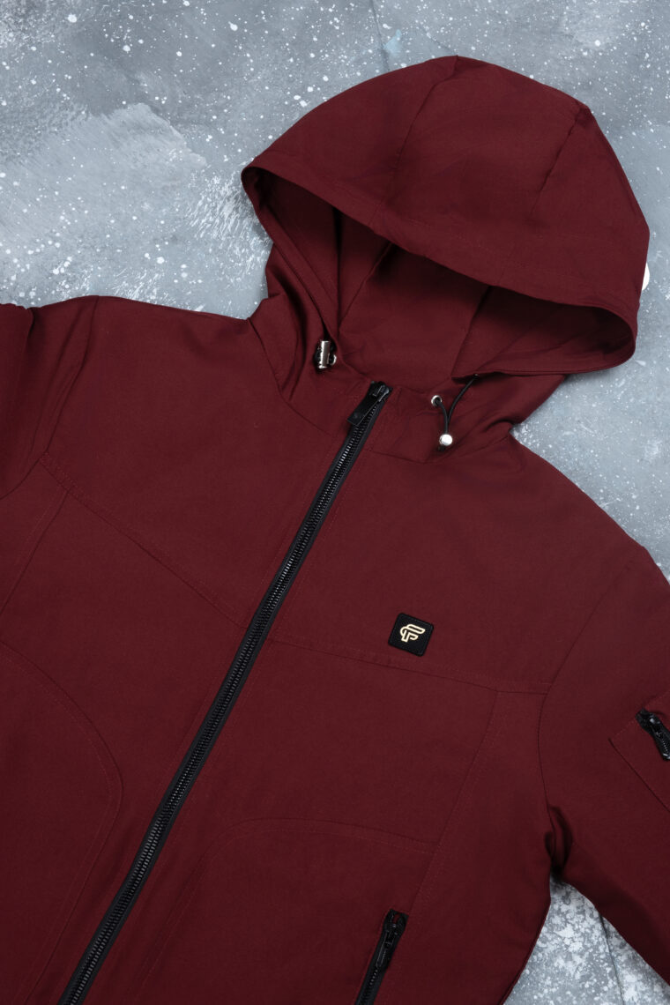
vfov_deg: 35.6
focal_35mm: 56
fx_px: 1563
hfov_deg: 24.2
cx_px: 335
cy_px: 502
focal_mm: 37.4
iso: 400
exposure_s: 1/100
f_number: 10
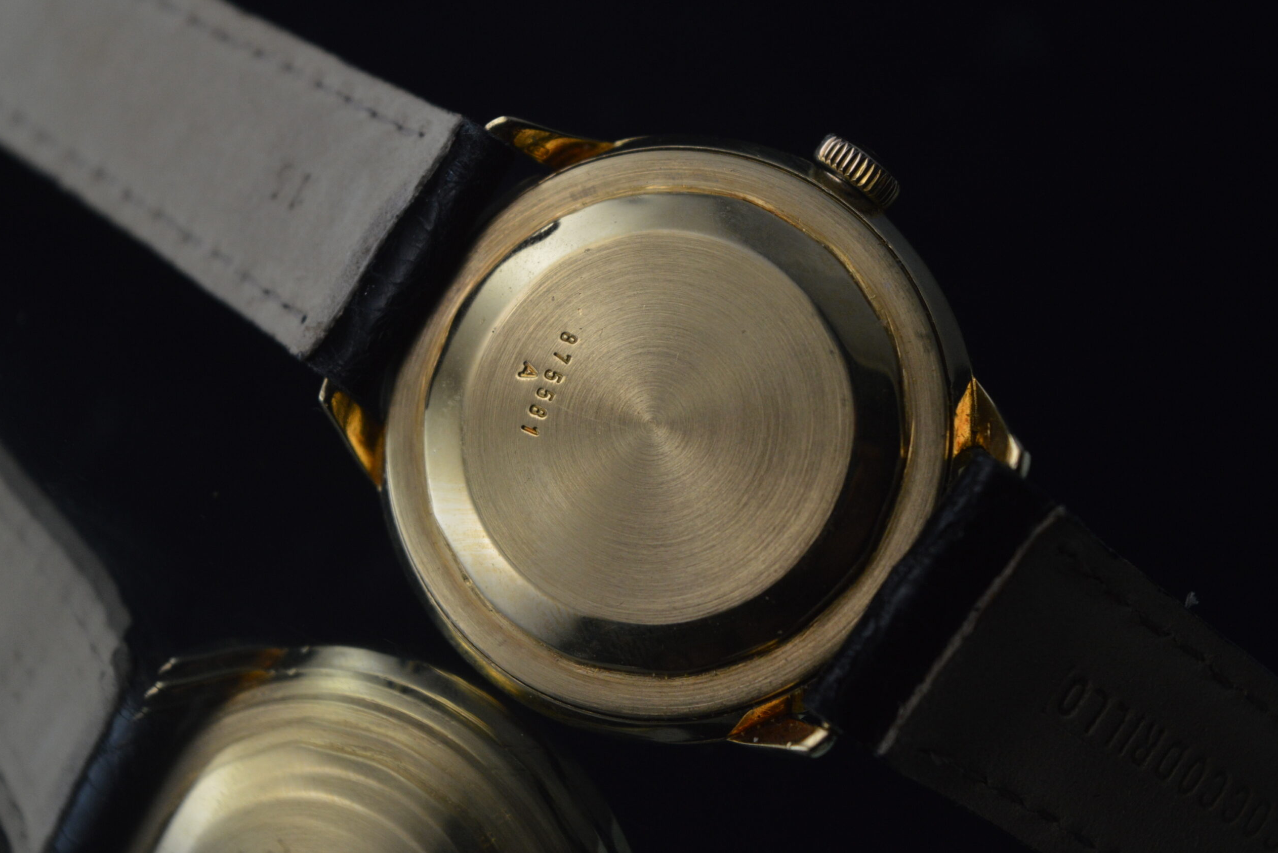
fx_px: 2805
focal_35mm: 79
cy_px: 426
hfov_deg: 25.7
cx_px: 637
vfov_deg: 17.3
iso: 800
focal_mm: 52
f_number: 8
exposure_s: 1/250
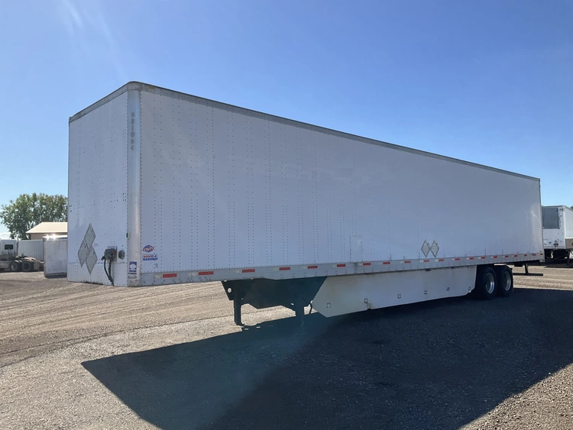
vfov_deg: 48.3
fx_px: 480
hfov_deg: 61.6
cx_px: 286
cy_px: 215
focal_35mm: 29
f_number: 1.8
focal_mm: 3
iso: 25
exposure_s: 1/1848
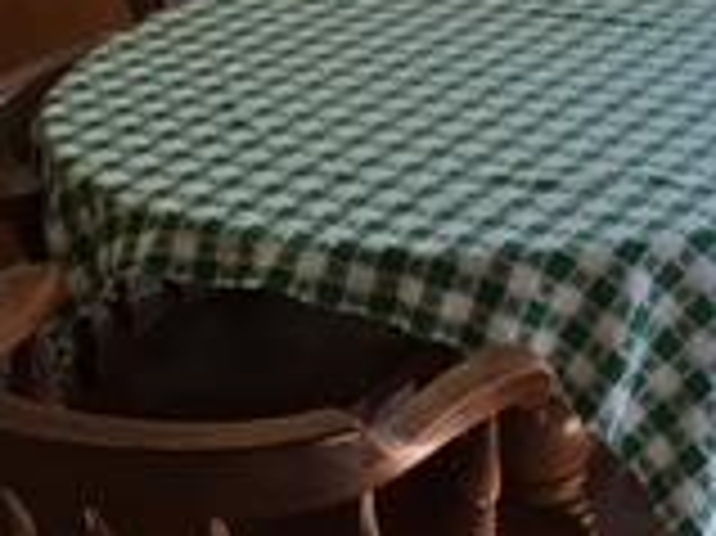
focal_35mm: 117
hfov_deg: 16.6
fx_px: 2418
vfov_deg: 12.2
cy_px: -203
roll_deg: -0.3
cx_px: 648
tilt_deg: -12.4
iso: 25
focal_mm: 4.15
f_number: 2.2
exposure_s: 1/40
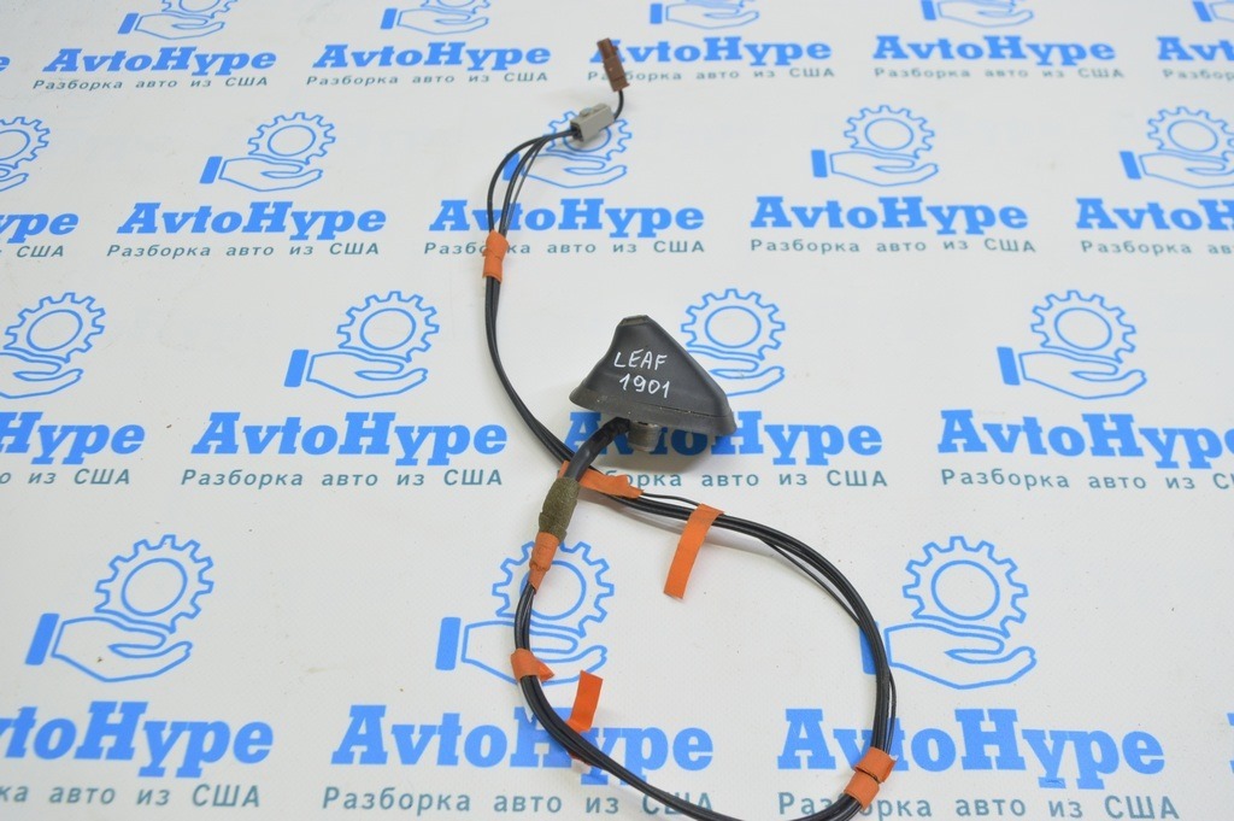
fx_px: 1130
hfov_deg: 57.3
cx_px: 617
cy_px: 410
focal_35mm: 33
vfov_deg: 39.9
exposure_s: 1/20
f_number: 5.6
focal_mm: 22
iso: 400
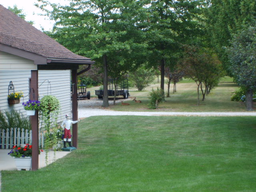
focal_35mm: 105
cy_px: 96
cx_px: 128
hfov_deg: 18.7
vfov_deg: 14.1
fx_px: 777
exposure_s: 1/90
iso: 50
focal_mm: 17.4
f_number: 4.9
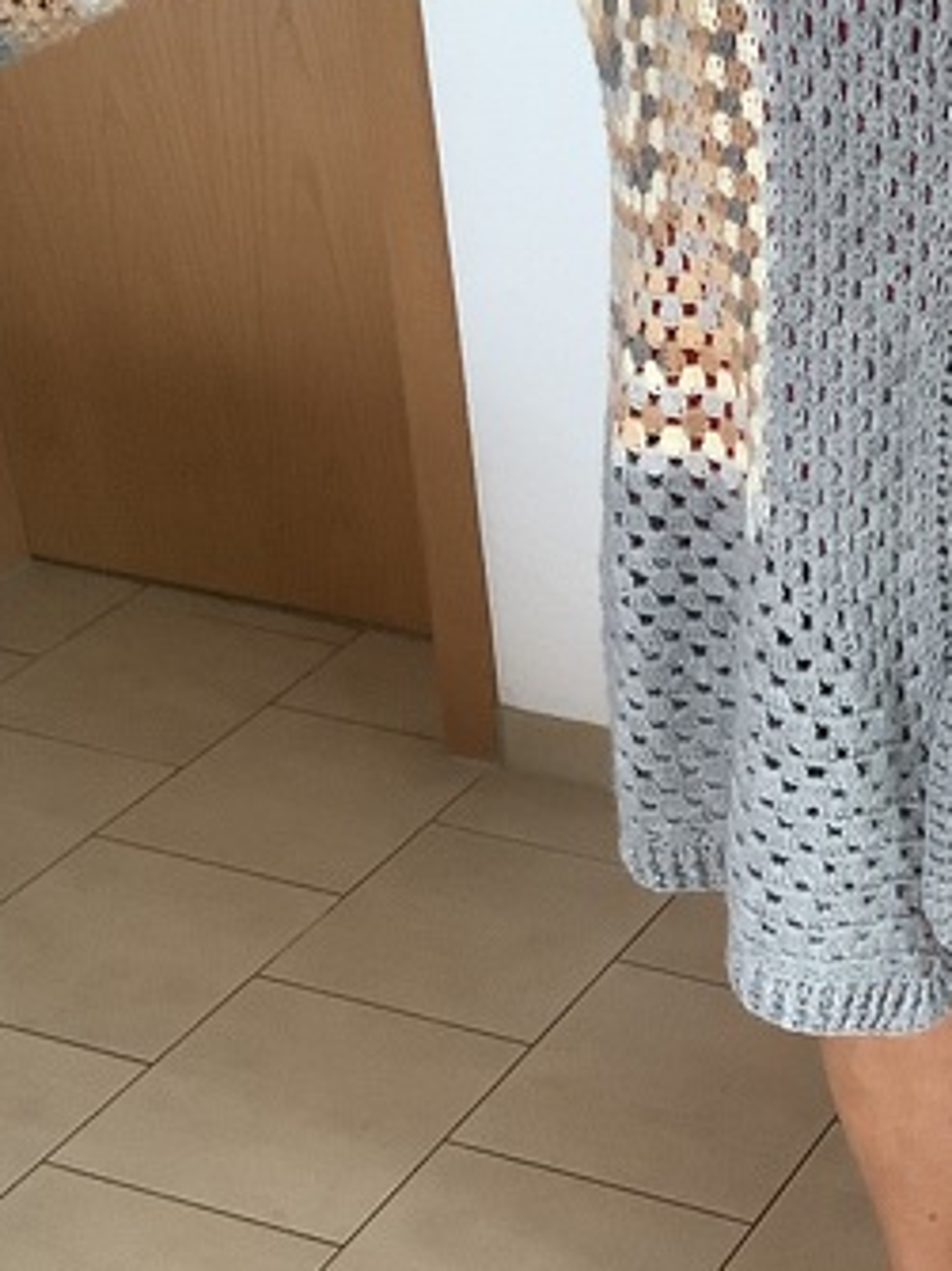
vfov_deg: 26.2
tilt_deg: -31.9
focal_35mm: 74
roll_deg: +1.6
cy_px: 857
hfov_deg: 19.3
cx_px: 979
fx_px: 2715
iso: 400
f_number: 2.4
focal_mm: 3.3
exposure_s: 1/30
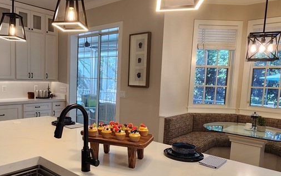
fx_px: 214
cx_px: 102
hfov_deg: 65.3
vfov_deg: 44.2
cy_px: 108
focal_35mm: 28
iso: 80
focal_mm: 2.2
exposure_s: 1/60
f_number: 2.2
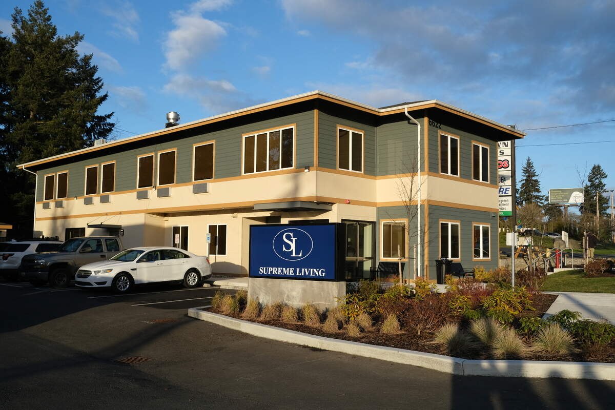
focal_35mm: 35
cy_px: 205
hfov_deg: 54.4
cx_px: 308
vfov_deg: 37.9
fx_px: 598
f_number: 5
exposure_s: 1/1600
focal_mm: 23
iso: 400
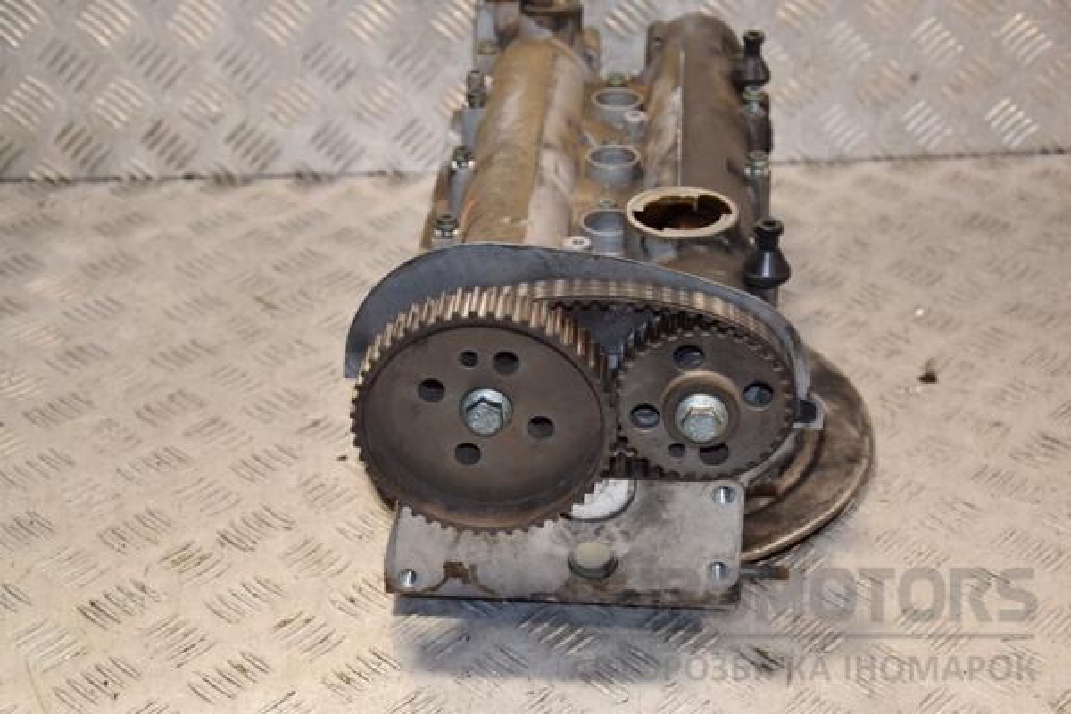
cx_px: 536
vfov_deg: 20.2
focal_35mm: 68
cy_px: 357
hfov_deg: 29.9
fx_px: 2008
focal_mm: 45
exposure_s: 1/200
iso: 800
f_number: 4.8
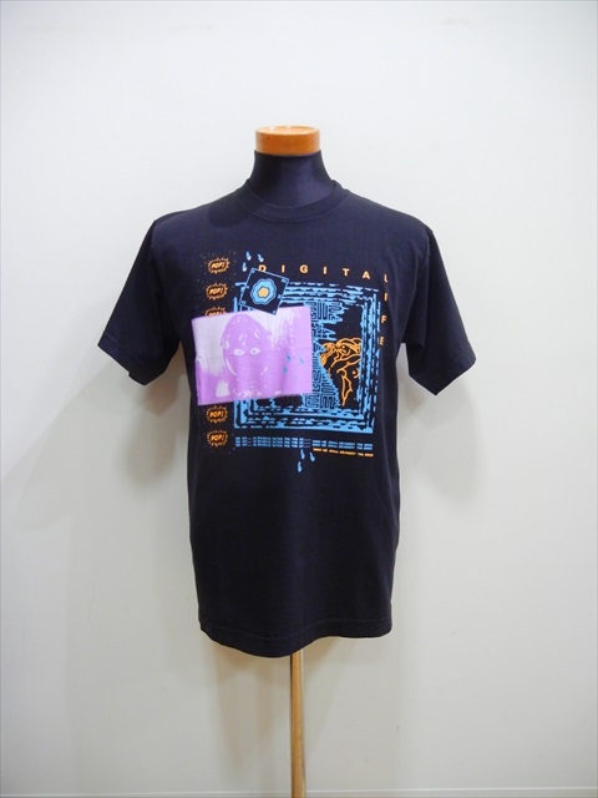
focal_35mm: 30
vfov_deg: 60.0
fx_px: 691
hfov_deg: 46.8
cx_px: 299
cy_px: 399
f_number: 3.5
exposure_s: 1/30.1
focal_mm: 5.4
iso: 400
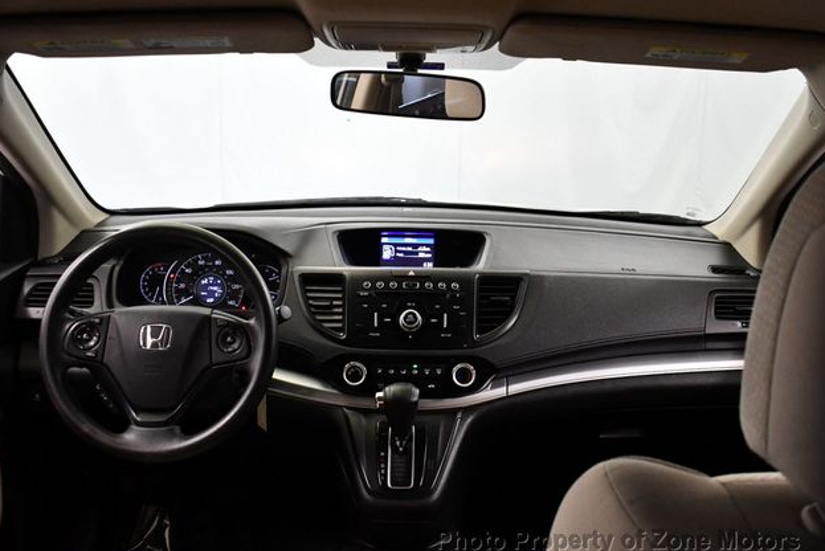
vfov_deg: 36.0
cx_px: 420
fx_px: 848
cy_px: 282
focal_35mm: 37
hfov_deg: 51.9
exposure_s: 1/125
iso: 2200
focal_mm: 18
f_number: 3.5
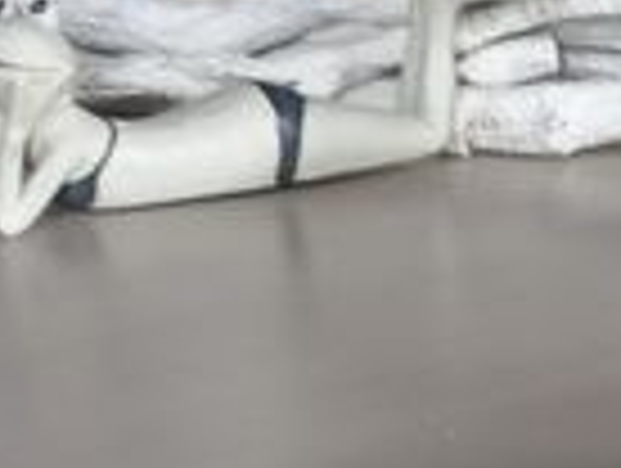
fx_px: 3253
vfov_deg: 8.1
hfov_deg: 10.6
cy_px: 693
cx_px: 904
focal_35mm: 181
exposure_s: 1/24
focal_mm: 4.6
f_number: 2
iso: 250
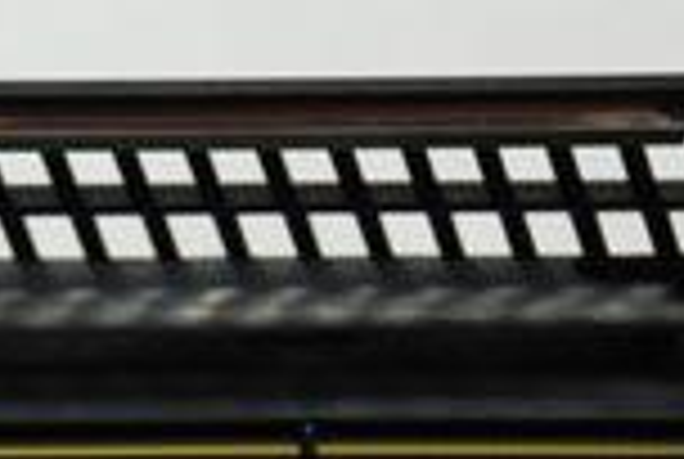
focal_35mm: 536
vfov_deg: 2.6
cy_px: 850
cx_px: -270
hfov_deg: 3.8
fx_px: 10206
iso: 400
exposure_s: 1/10
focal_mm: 85
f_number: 5.6
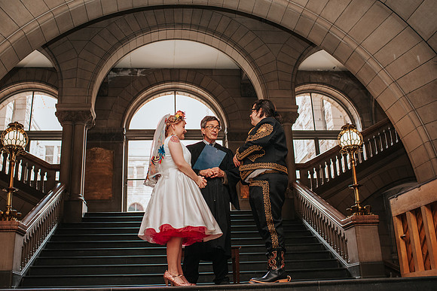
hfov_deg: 49.0
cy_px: 136
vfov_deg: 33.8
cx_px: 205
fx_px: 480
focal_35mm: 40
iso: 900
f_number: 3.2
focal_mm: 35
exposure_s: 1/200
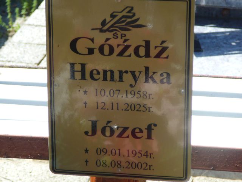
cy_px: 91
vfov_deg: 8.4
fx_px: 1237
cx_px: 121
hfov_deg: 11.2
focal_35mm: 177
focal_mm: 26.3
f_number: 4
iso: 80
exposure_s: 1/320
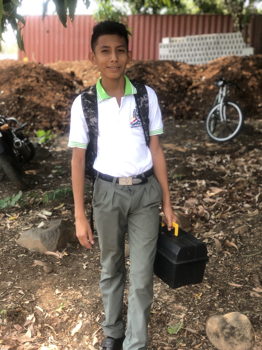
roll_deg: -2.1
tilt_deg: -10.4
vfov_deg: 36.8
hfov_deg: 28.0
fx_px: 525
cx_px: 131
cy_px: 175
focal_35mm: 52
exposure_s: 1/60
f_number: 2.4
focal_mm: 6
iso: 16
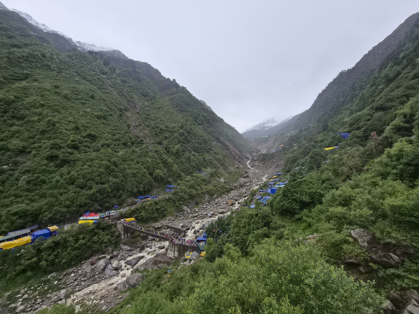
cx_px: 210
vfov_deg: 89.9
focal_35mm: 13
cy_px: 157
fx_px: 157
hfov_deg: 106.2
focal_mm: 1.7
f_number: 2.2
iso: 25
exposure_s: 1/1052
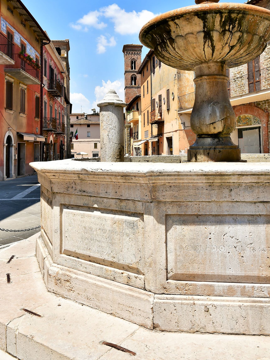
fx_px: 333
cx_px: 151
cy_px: 121
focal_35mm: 32
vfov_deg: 55.7
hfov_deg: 44.1
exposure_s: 1/200
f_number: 9
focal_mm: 16
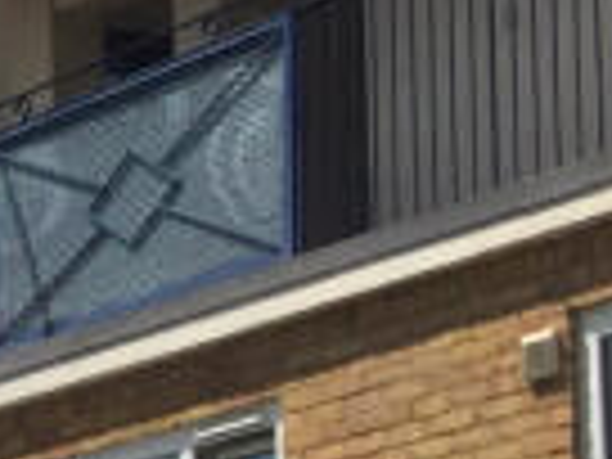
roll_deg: -3.1
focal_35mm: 218
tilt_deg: +7.9
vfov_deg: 6.8
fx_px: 3854
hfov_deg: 7.2
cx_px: -1674
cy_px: 598
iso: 32
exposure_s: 1/2825
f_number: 2.2
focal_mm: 4.15
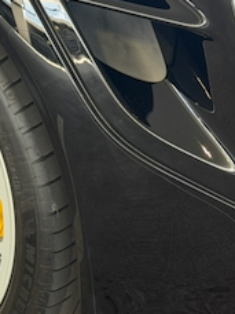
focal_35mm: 135
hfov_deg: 10.8
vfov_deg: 14.6
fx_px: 1222
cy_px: 103
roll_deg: -0.9
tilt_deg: -23.1
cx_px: -41
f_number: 1.78
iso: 100
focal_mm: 6.76
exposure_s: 1/65
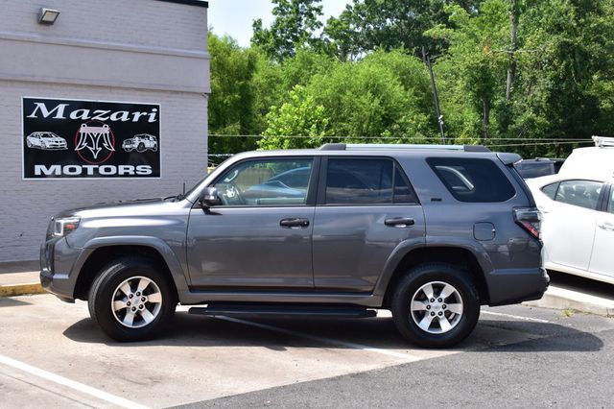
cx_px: 307
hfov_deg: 35.1
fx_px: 972
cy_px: 204
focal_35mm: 57
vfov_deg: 23.8
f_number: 10
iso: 400
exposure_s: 1/320
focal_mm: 38
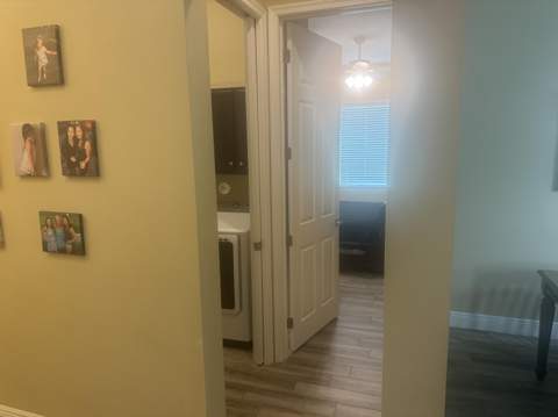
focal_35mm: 24
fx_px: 386
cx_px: 279
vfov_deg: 56.7
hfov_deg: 71.7
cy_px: 208
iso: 250
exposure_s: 1/60
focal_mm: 6.76
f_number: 1.78
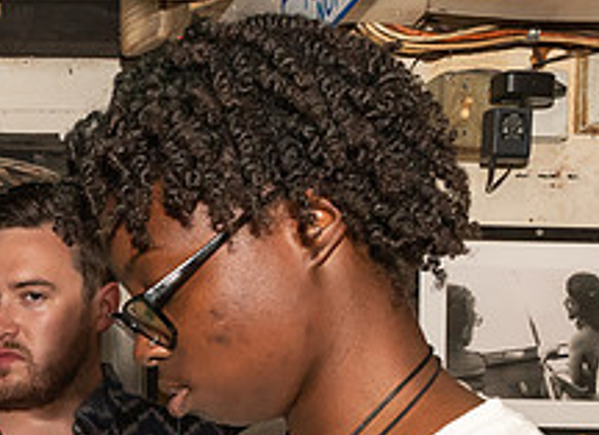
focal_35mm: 116
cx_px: -321
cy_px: 644
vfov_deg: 12.0
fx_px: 1985
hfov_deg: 15.7
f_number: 9
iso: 800
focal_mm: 26
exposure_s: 1/125
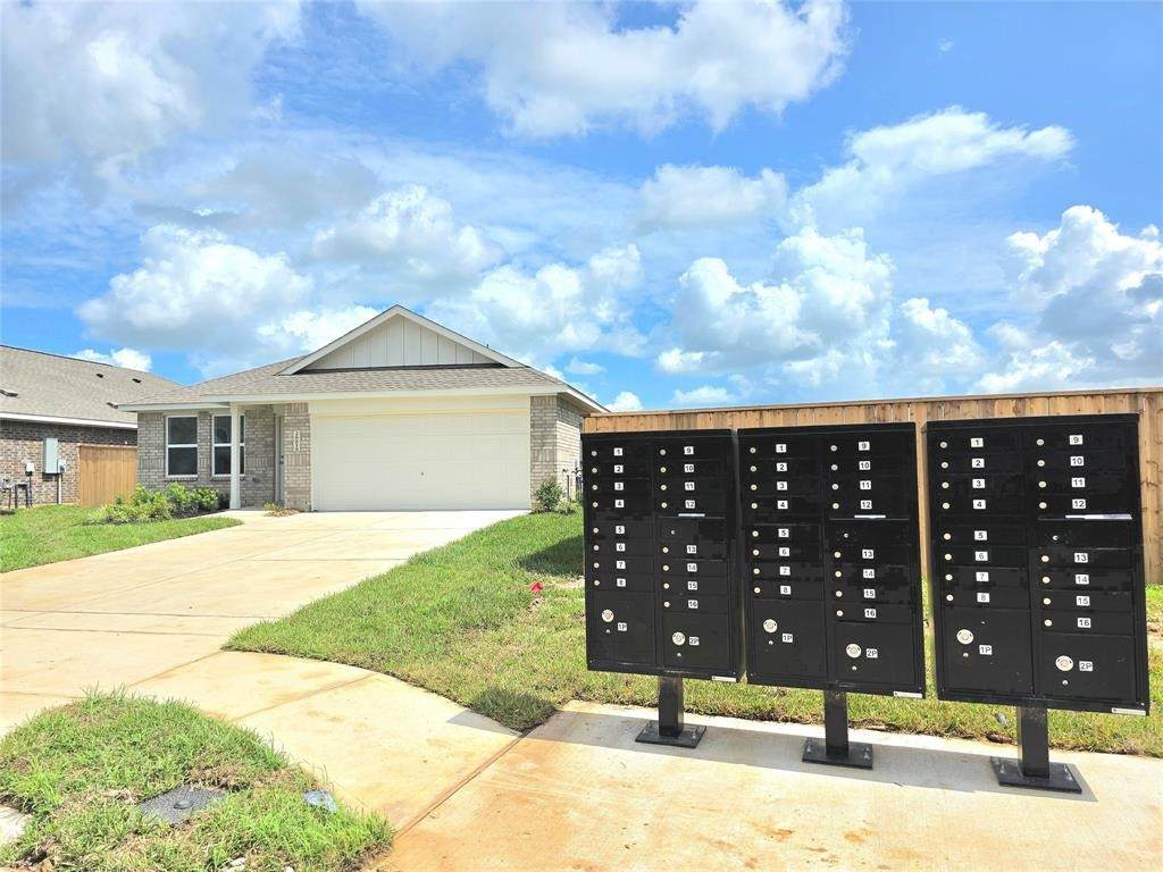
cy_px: 436
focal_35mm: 23
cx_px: 582
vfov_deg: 58.9
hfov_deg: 73.9
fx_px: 773
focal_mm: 6.3
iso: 64
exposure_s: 1/10000
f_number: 1.7
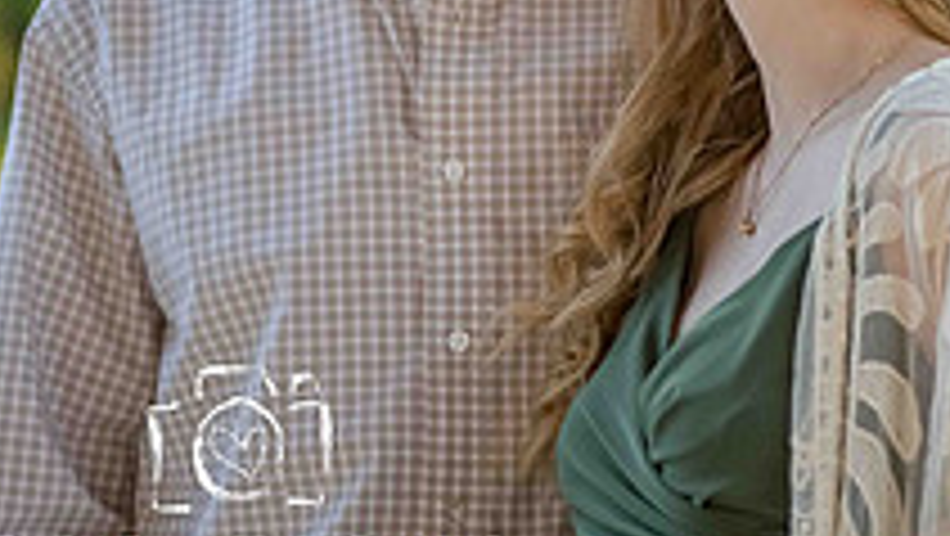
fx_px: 6302
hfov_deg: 8.6
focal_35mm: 250
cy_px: -77
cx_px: 531
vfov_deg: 4.9
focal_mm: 112
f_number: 4
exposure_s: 1/1250
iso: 1600
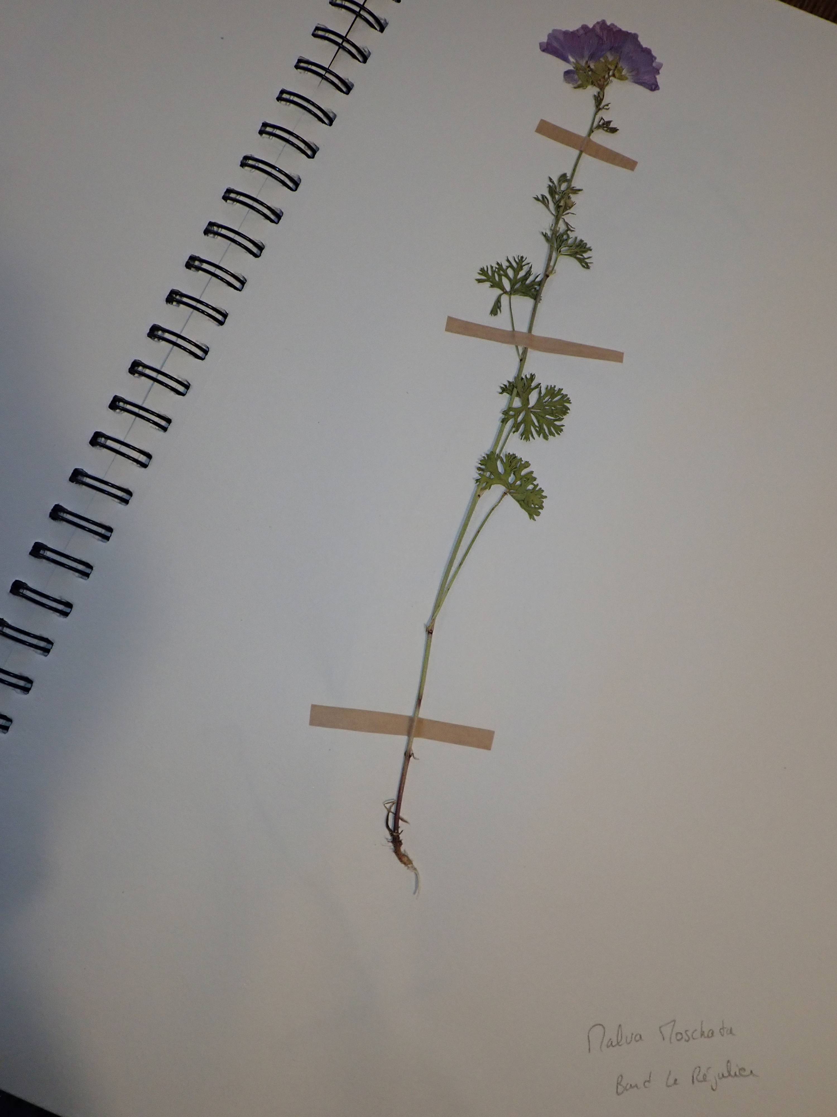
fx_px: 967
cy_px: 558
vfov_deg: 60.0
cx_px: 418
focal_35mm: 30
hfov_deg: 46.8
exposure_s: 1/125
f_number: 2.3
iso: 320
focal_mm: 5.5
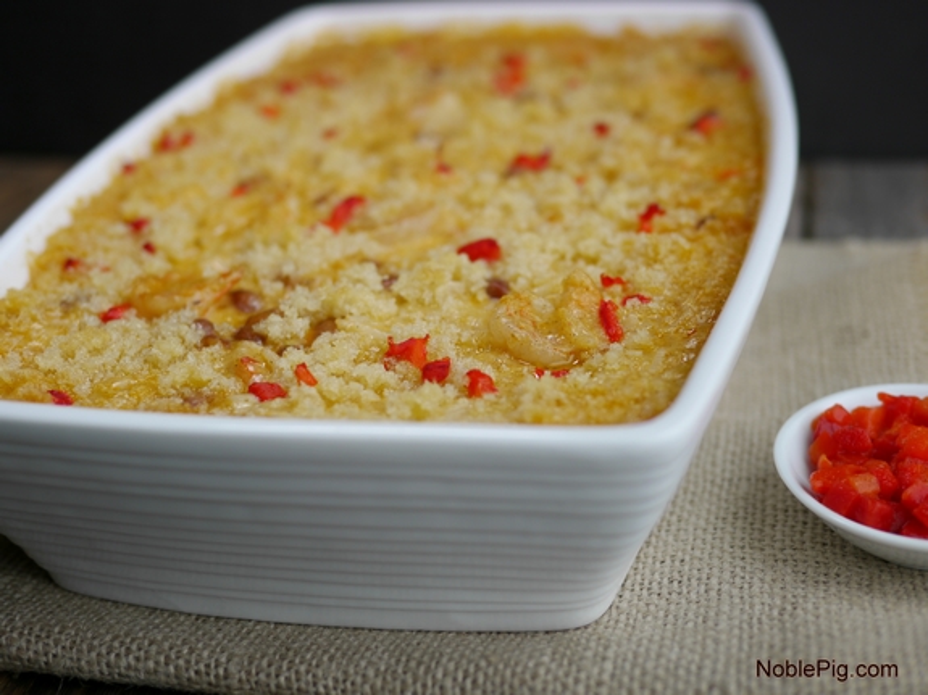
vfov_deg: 29.1
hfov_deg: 38.2
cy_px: 348
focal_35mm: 50
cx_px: 464
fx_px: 1340
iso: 100
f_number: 2.2
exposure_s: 1/250
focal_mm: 25
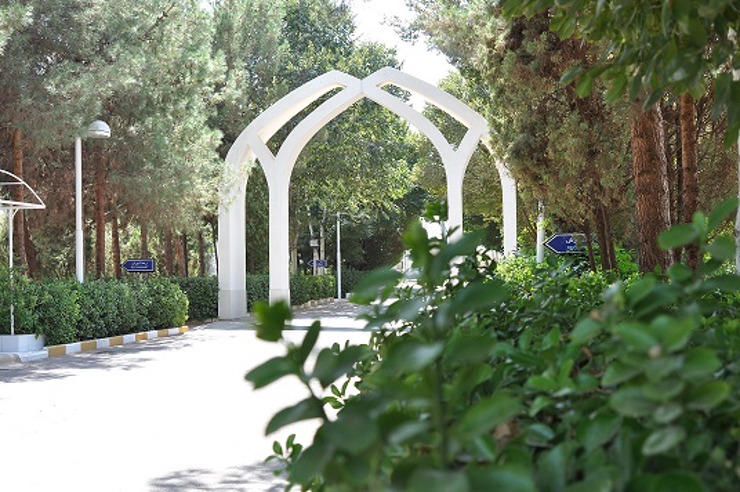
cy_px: 246
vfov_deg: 8.7
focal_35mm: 158
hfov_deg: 13.1
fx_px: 3234
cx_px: 370
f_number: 7.1
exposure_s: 1/125
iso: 200
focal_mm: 105
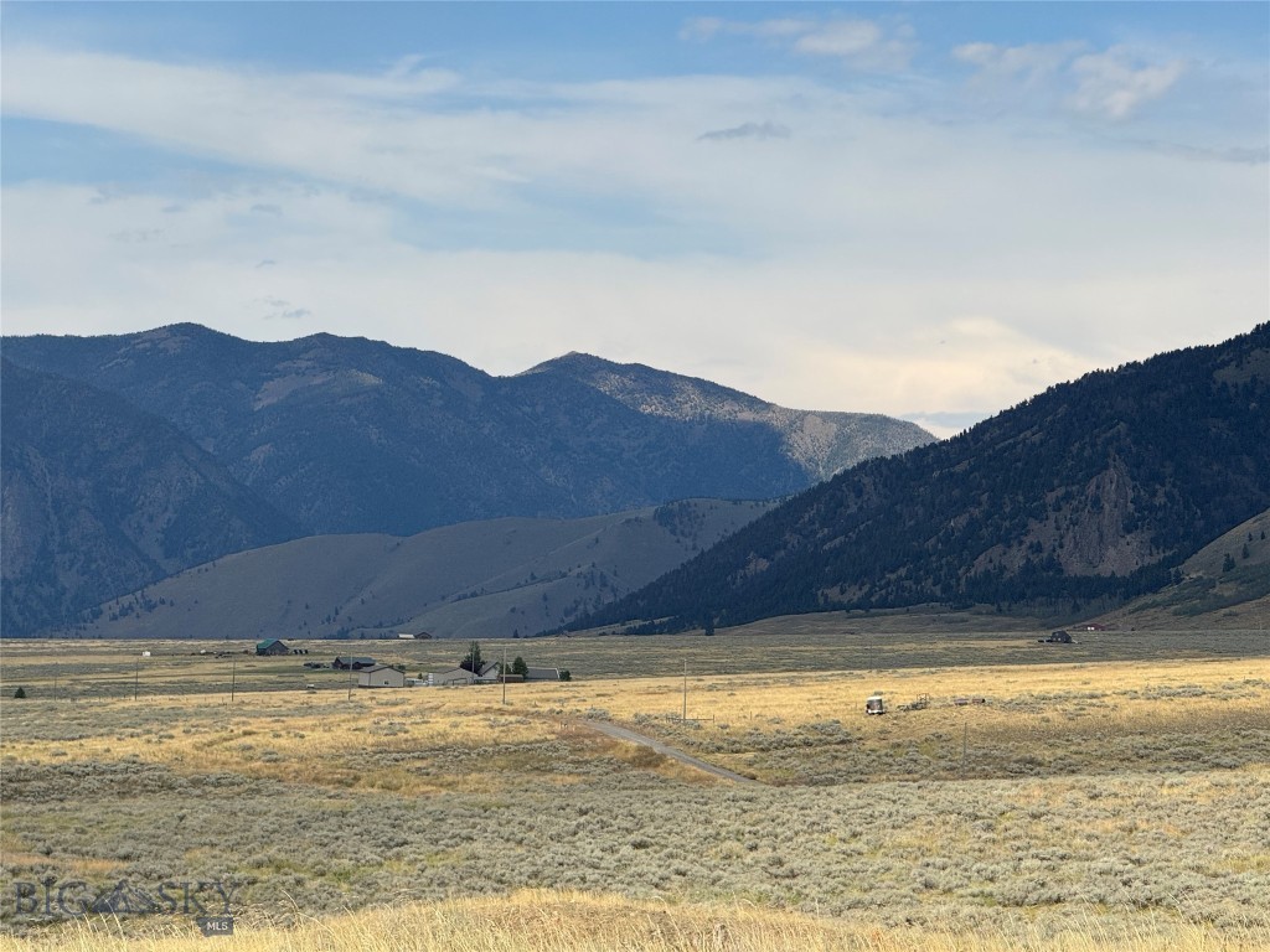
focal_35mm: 120
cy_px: 476
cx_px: 635
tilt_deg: +1.1
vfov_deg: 12.3
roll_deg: -2.3
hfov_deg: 16.4
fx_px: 4403
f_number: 2.8
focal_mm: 15.66
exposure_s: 1/1689
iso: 50
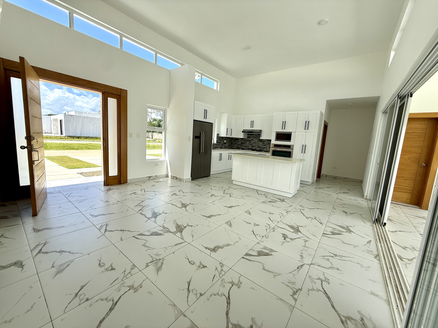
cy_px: 164
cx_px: 219
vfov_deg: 85.7
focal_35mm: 14
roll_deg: -3.9
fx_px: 177
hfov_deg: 102.1
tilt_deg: -7.0
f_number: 2.2
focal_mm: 2.22
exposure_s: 1/760
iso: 50
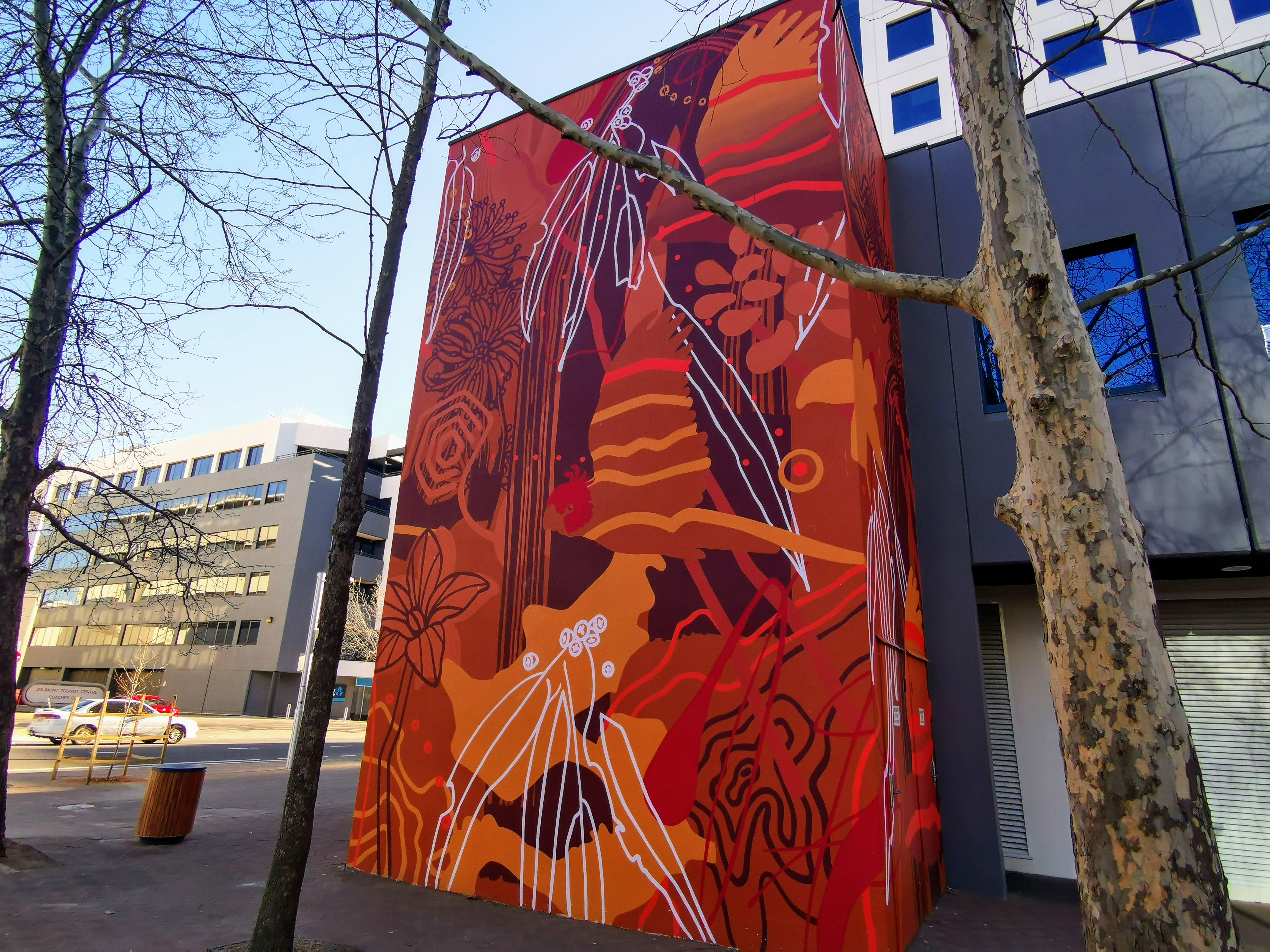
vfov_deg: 68.7
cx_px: 635
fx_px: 697
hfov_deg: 84.7
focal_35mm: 19
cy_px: 476
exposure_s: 1/253
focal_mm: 2.35
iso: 50
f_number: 2.2
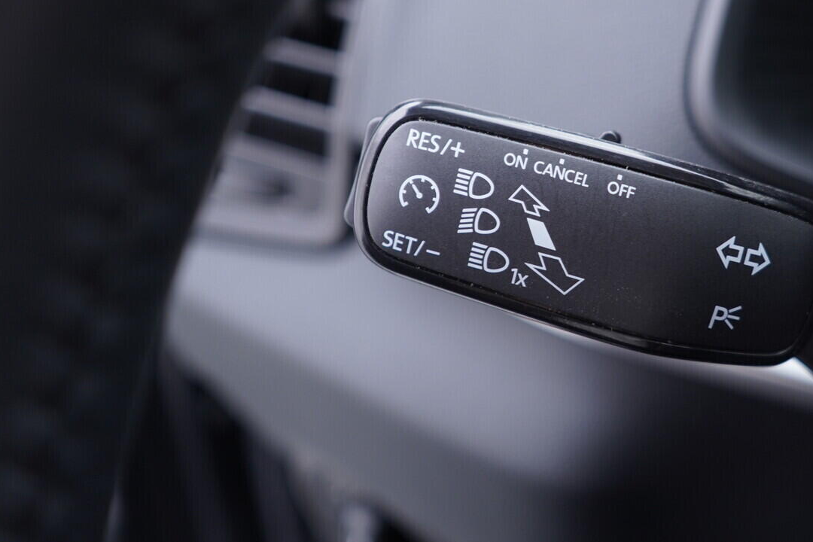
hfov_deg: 40.6
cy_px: 186
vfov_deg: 27.9
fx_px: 1084
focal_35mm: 48
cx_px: 539
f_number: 2.8
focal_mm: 24
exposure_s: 1/40
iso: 250
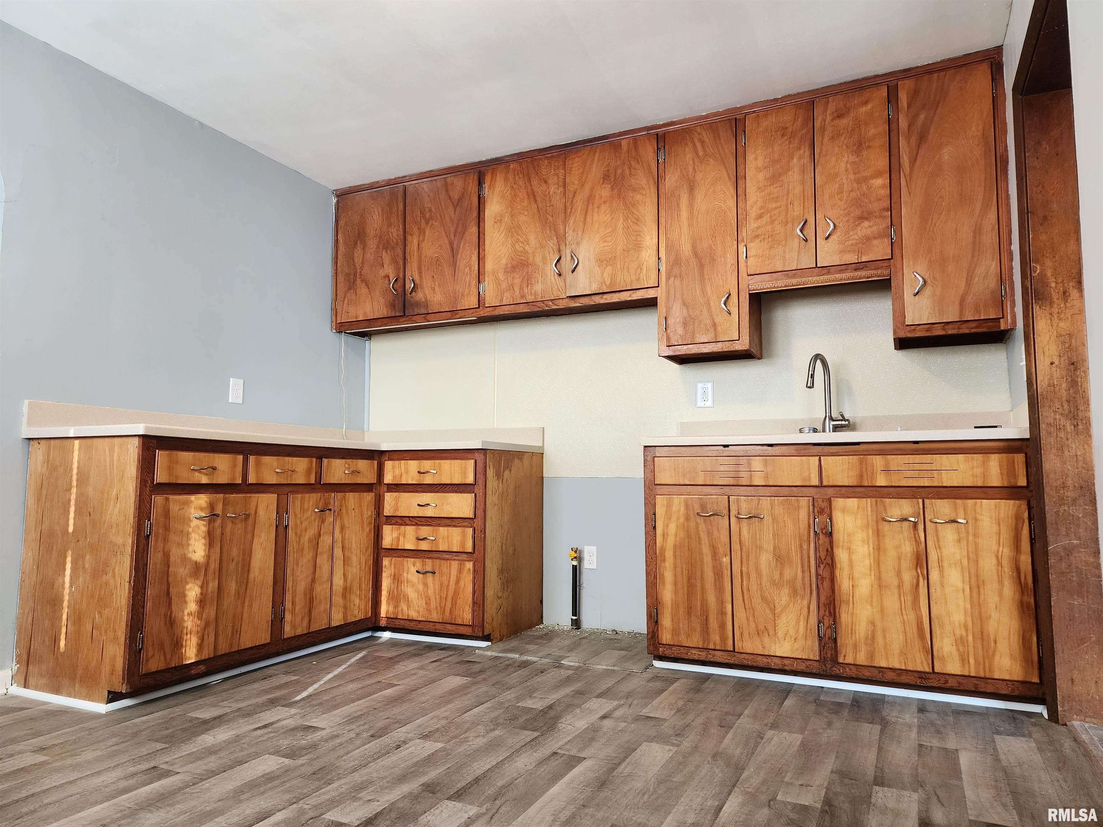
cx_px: 552
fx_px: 733
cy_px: 414
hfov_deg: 73.9
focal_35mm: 23
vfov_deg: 58.9
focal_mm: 6.4
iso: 320
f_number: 1.8
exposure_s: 1/120
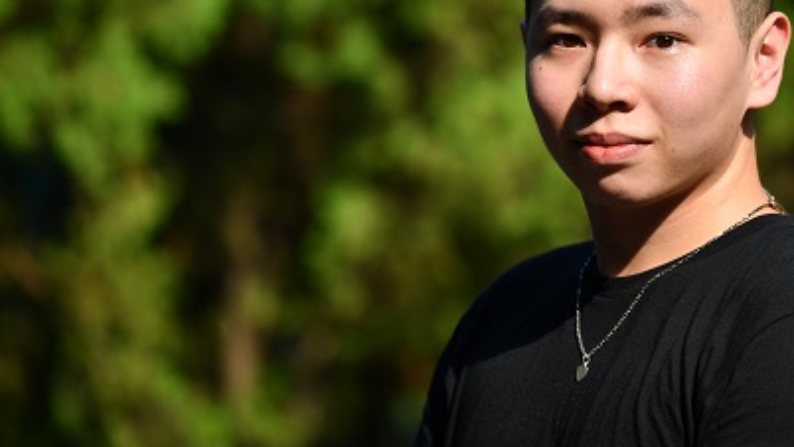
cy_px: 92
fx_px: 4926
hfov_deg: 9.2
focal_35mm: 234
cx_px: 527
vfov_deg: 5.2
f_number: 4
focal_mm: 145
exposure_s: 1/1250
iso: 320
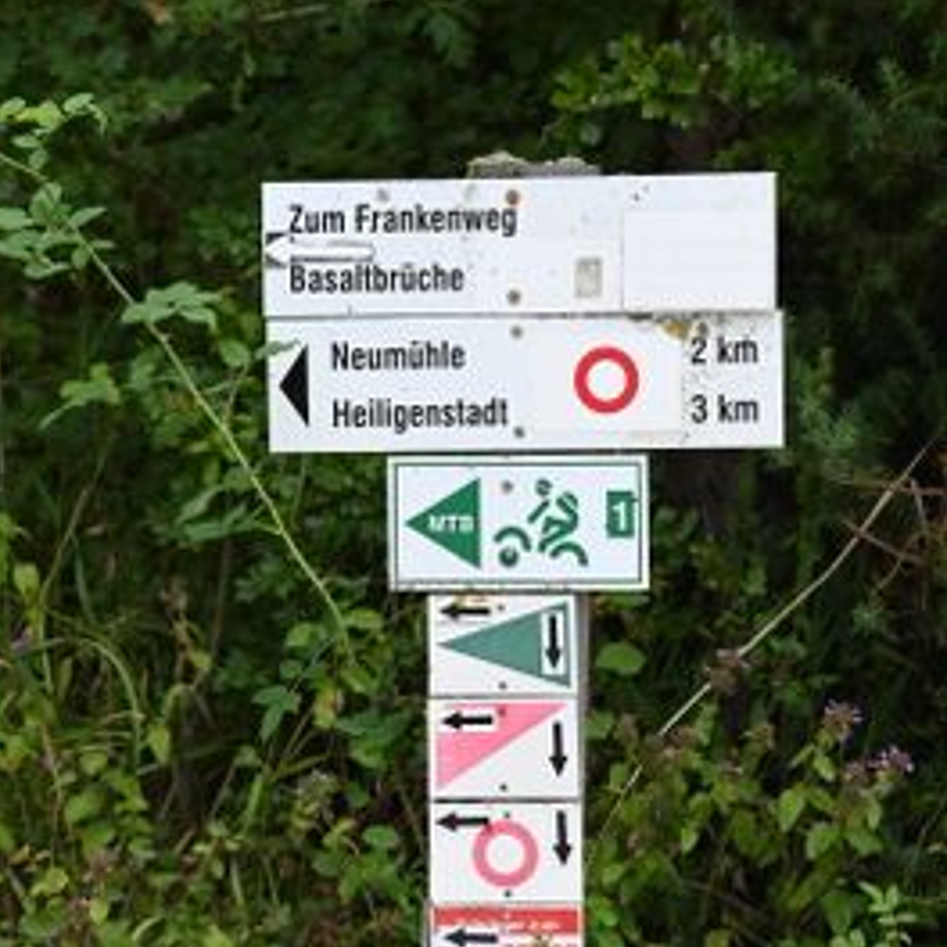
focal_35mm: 193
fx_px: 5974
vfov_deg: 9.1
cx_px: 472
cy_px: 581
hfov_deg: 9.1
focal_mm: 150
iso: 2800
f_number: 8
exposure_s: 1/1000
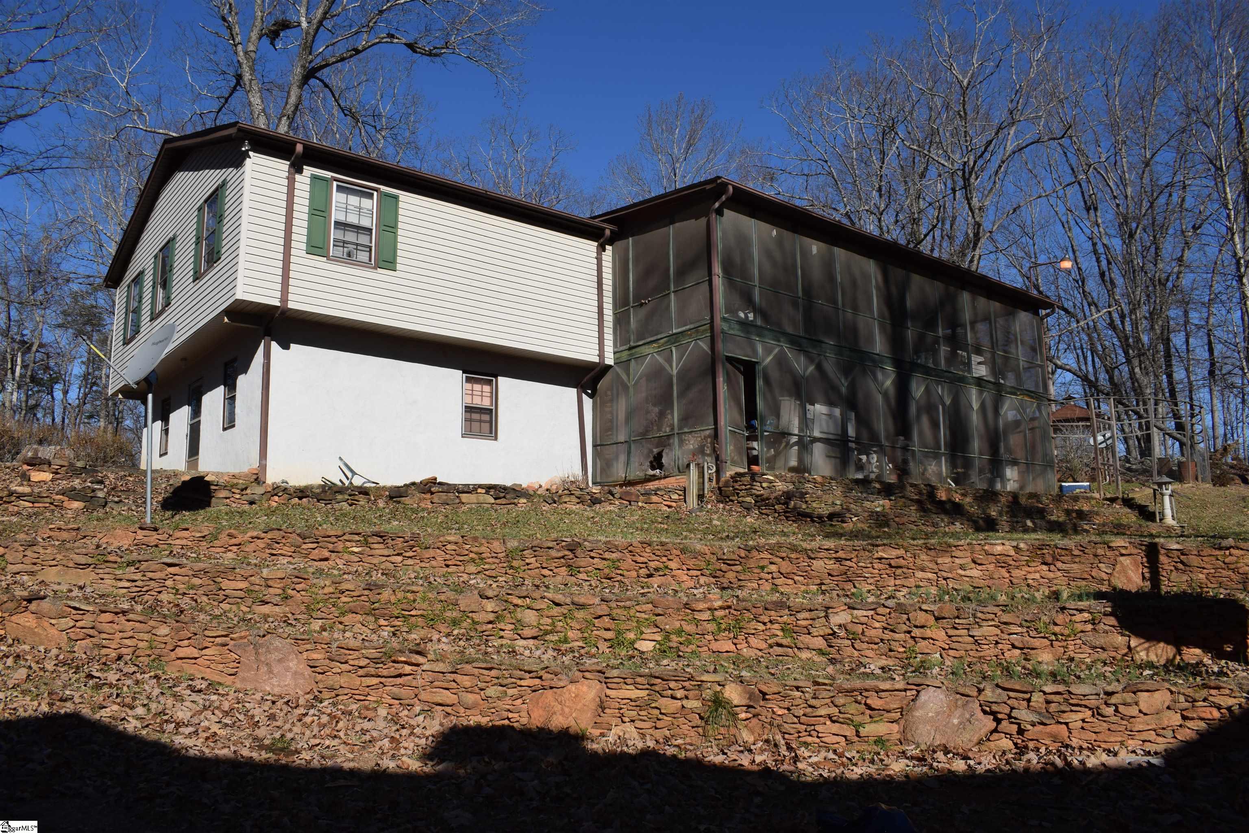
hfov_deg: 67.4
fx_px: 937
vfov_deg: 47.9
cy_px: 416
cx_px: 624
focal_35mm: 27
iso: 100
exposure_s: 1/200
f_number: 13
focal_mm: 18
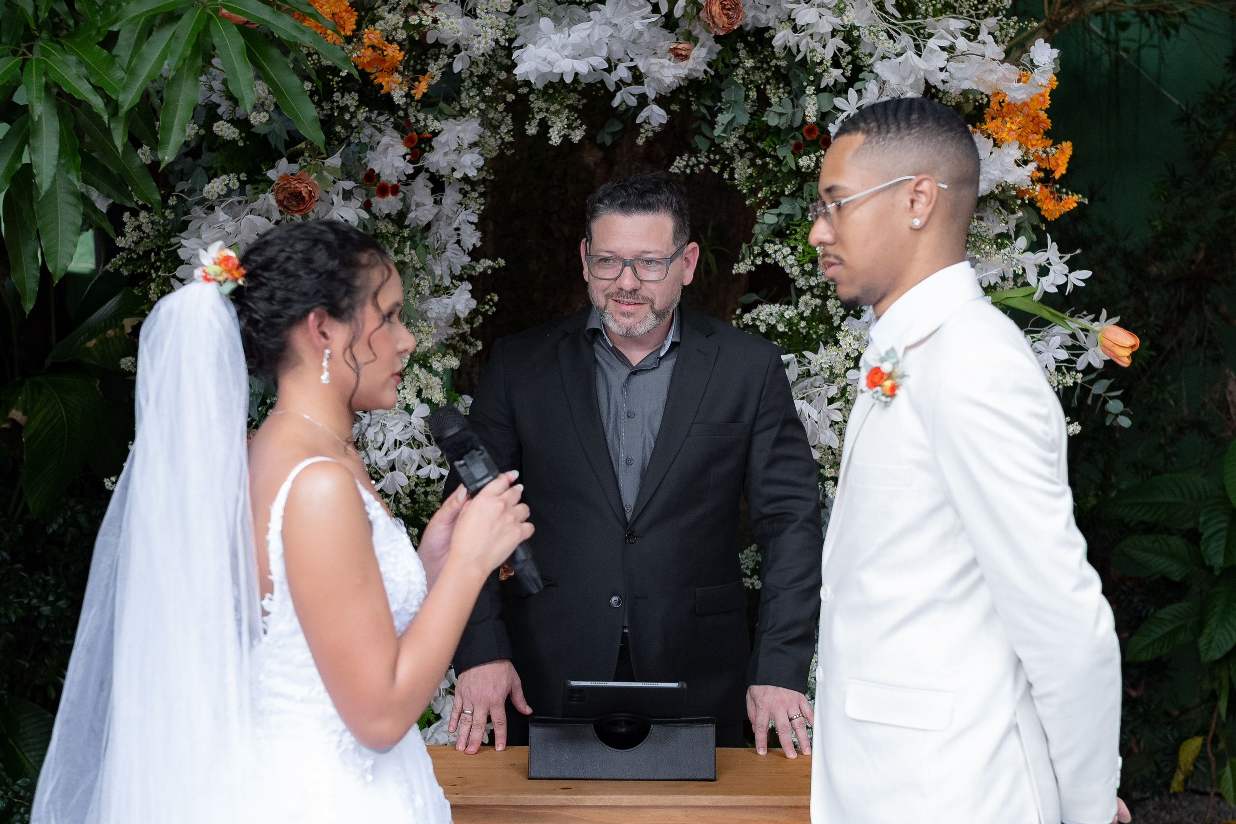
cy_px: 412
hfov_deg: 38.2
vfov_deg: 26.0
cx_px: 618
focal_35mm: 52
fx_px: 1785
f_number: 2.8
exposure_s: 1/320
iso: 2500
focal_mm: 35
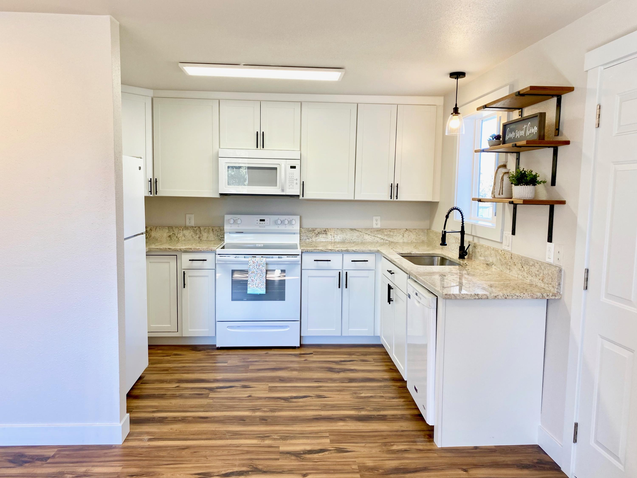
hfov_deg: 67.3
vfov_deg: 53.1
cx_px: 318
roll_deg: -0.7
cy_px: 239
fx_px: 478
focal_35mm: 26
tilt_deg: -5.6
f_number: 1.8
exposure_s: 1/120
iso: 64
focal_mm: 4.25
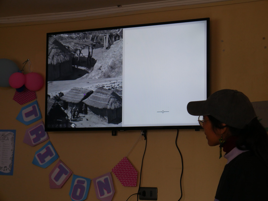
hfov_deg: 23.3
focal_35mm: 84
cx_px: 134
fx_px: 651
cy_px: 100
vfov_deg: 17.6
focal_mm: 42
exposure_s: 1/100
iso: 1000
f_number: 5.6
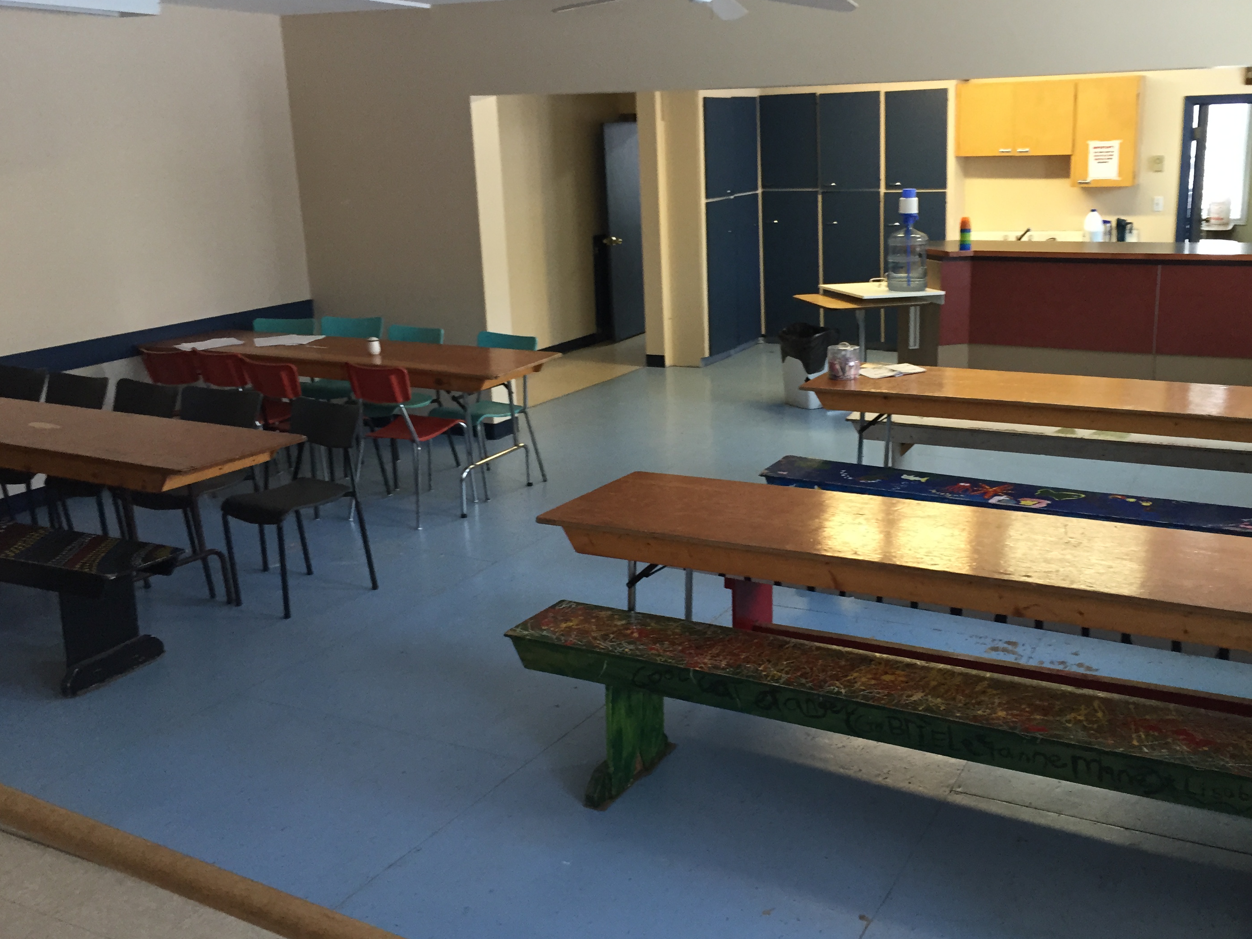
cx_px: 718
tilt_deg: -12.2
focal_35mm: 34
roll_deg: +1.2
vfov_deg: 41.8
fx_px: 1230
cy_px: 443
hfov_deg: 53.8
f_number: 2.2
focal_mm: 4.15
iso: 125
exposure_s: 1/30
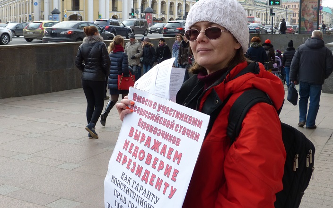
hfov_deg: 50.4
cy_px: 93
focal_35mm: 39
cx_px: 170
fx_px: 354
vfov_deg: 32.7
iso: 100
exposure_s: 1/320
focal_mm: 6.3
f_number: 4
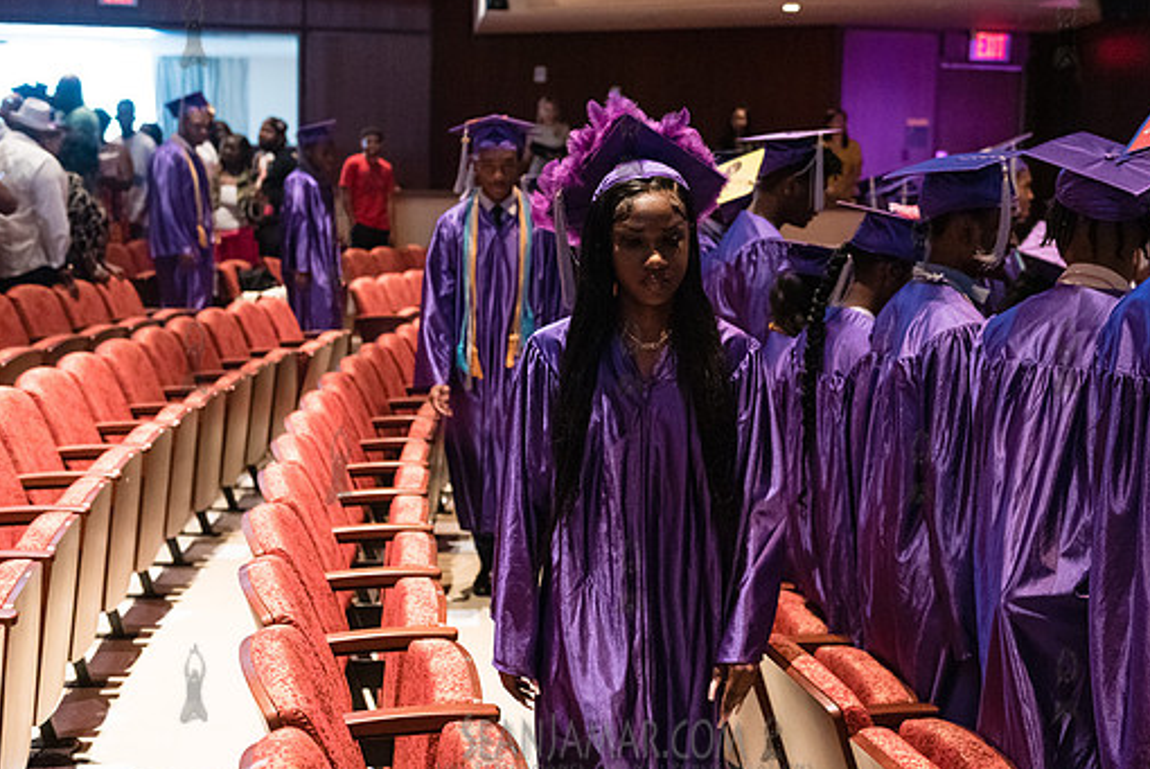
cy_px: 355
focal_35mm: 50
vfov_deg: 27.0
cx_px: 629
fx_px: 1599
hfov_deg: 39.5
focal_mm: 44
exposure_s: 1/200
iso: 4000
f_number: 3.5
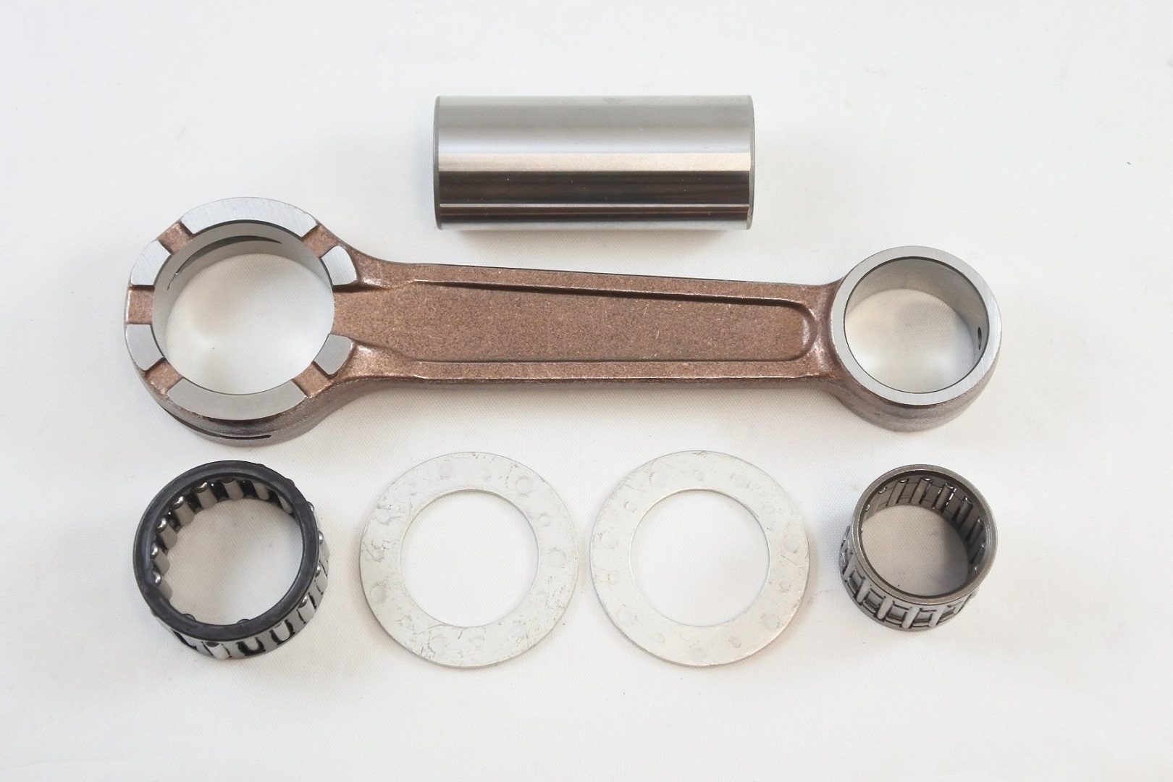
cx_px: 586
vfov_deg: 25.1
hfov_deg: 36.9
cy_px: 391
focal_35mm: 54
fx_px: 1759
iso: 720
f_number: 4.8
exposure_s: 1/125
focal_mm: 20.1
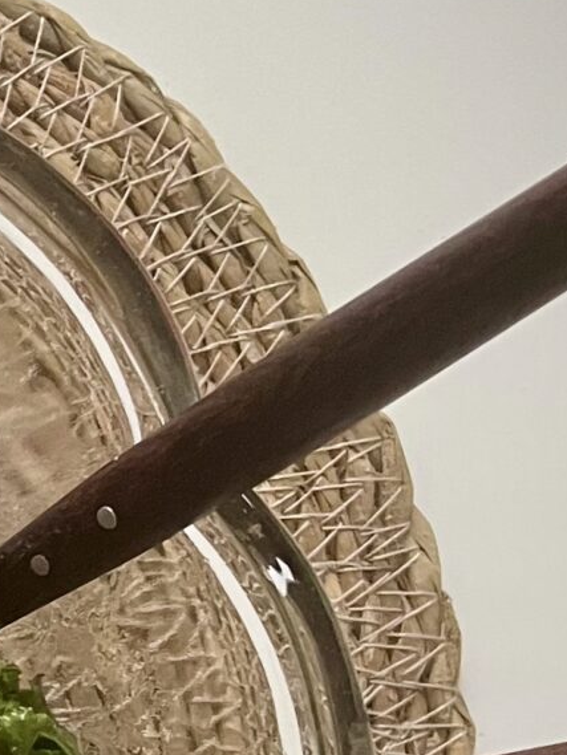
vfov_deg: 16.4
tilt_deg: -87.6
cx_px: -613
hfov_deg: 11.3
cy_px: 788
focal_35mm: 117
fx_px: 2554
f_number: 1.6
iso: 250
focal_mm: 5.1
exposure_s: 1/50
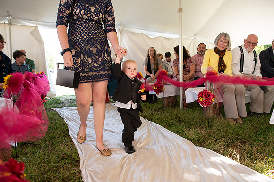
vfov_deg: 51.0
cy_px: 91
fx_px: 191
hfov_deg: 71.3
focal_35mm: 25
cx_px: 137
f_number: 3.5
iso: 320
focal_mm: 24
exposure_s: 1/200
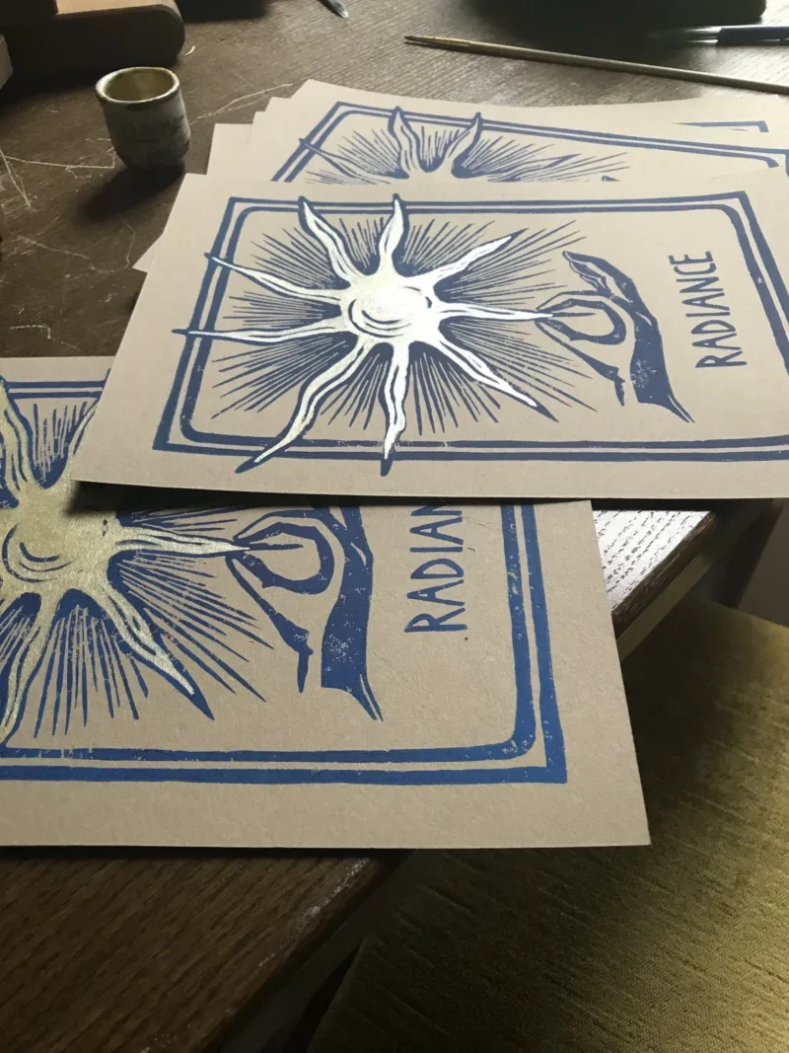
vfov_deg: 63.4
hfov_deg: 49.7
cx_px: 394
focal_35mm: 28
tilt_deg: -48.9
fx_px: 851
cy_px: 526
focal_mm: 3.99
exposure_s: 1/17
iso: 40
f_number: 1.8
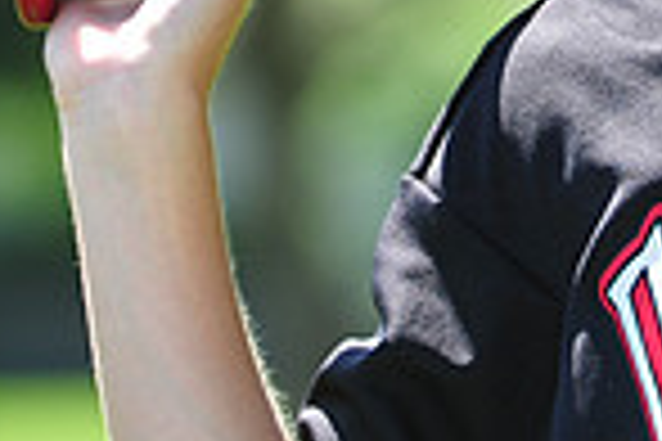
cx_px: 707
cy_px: -266
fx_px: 11952
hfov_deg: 3.2
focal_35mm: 650
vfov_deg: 2.1
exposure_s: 1/400
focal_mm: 165
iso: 200
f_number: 4.5
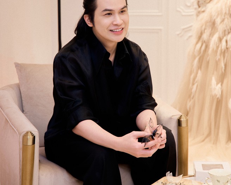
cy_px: 56
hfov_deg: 23.4
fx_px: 559
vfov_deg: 18.7
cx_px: 116
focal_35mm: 82
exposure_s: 1/200
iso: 250
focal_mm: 57.5
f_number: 3.2
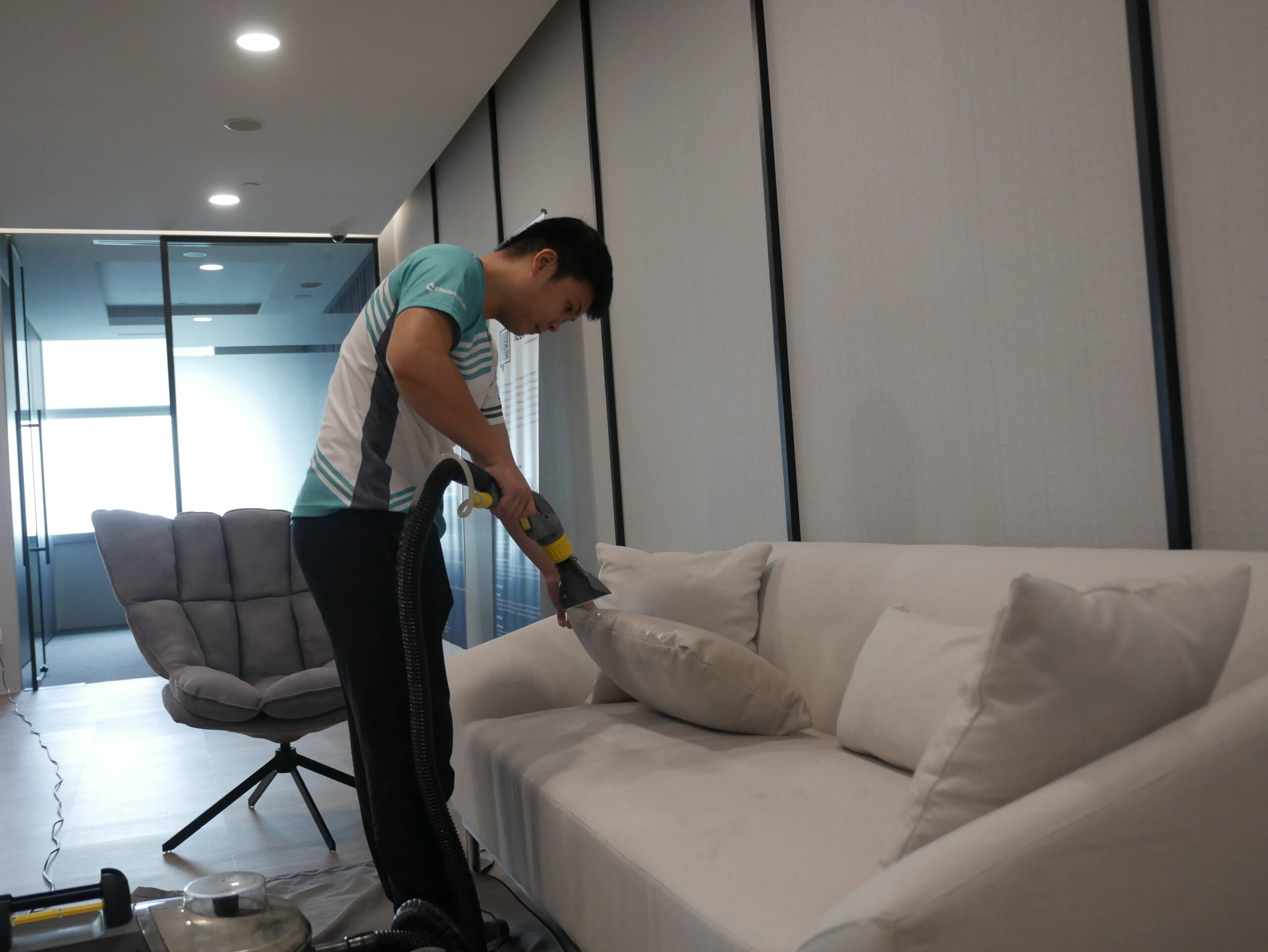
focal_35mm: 34
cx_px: 634
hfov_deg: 53.9
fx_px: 1246
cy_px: 476
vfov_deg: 41.8
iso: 1600
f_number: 2.8
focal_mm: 17
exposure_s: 1/400
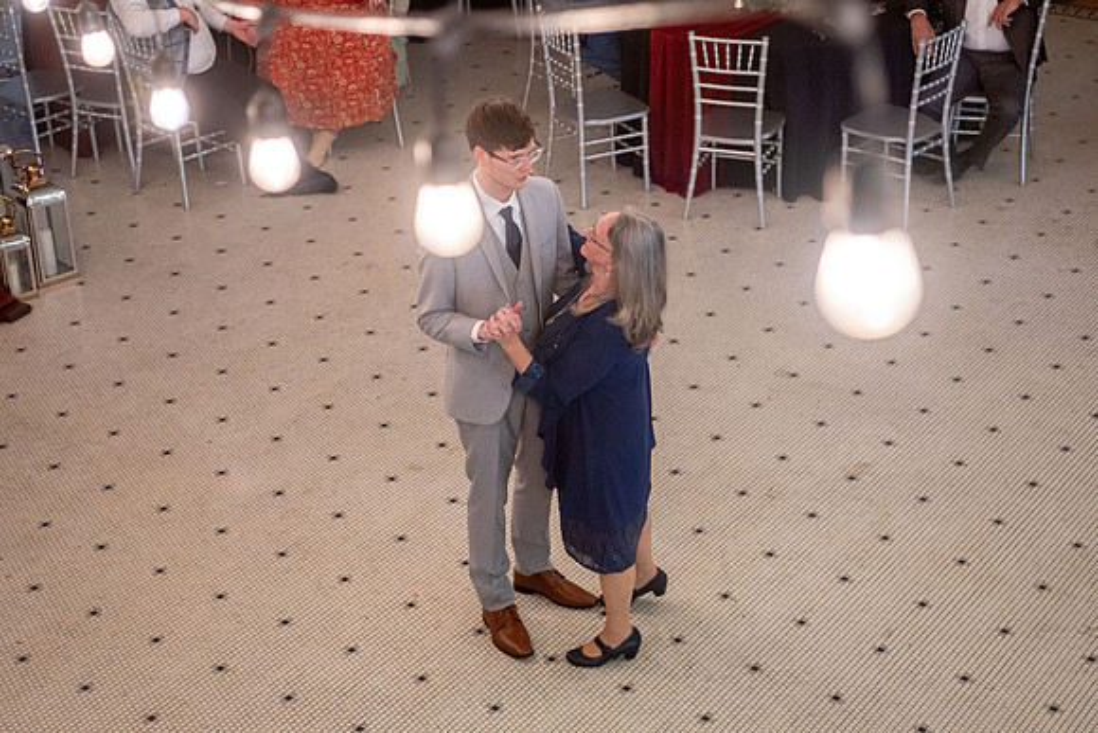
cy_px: 366
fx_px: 1678
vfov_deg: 24.6
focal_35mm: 55
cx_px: 549
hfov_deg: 36.2
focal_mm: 55
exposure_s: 1/30
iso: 3200
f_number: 2.8
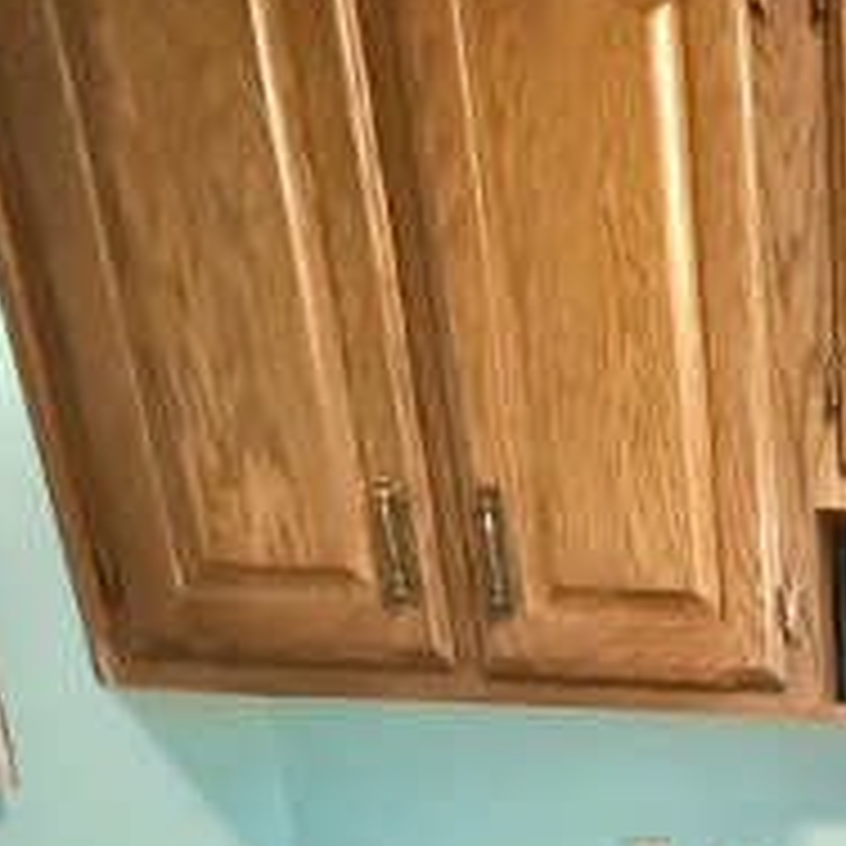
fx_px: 1217
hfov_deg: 30.8
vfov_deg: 27.3
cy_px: 1258
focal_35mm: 44
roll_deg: -2.2
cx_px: 1076
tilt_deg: -21.2
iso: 1250
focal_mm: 2.22
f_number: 2.2
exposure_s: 1/60
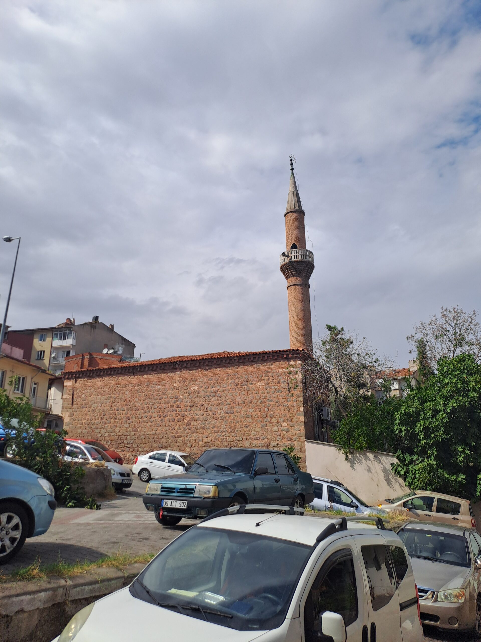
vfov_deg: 69.4
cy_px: 321
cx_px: 240
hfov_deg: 54.9
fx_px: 463
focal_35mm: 25
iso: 32
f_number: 1.8
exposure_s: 1/2770
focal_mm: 4.65
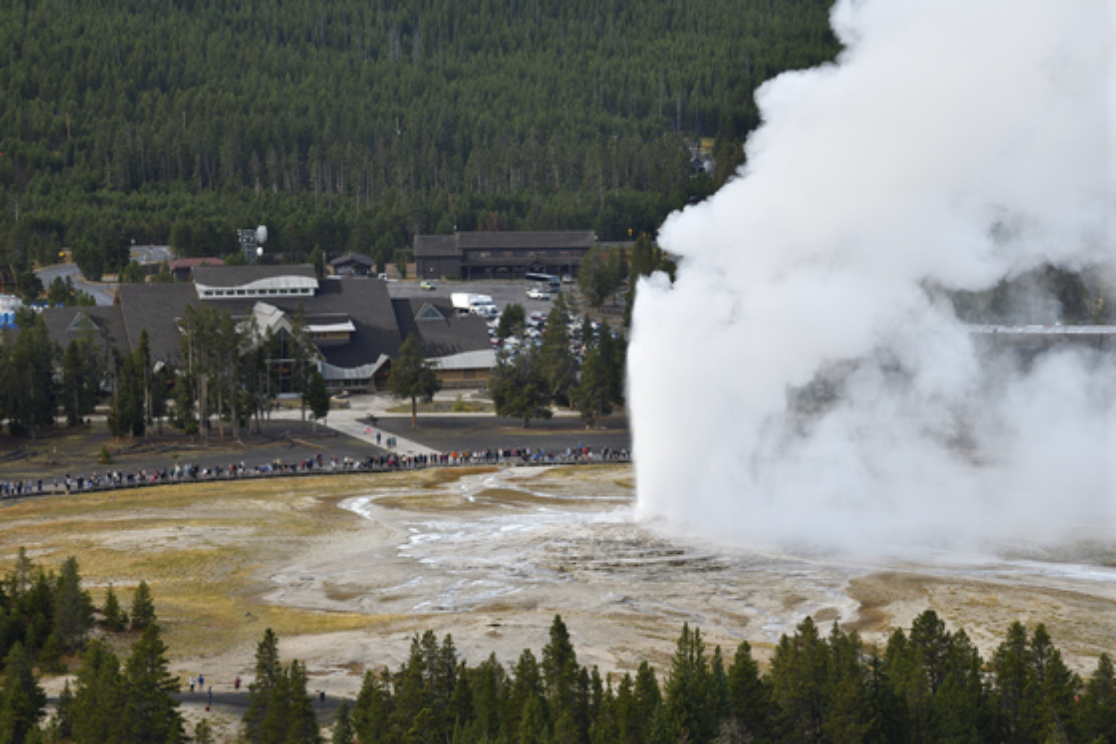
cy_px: 372
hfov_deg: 12.8
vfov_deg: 8.6
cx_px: 558
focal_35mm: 160
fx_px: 4958
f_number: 11
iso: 360
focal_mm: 160
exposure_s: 1/160
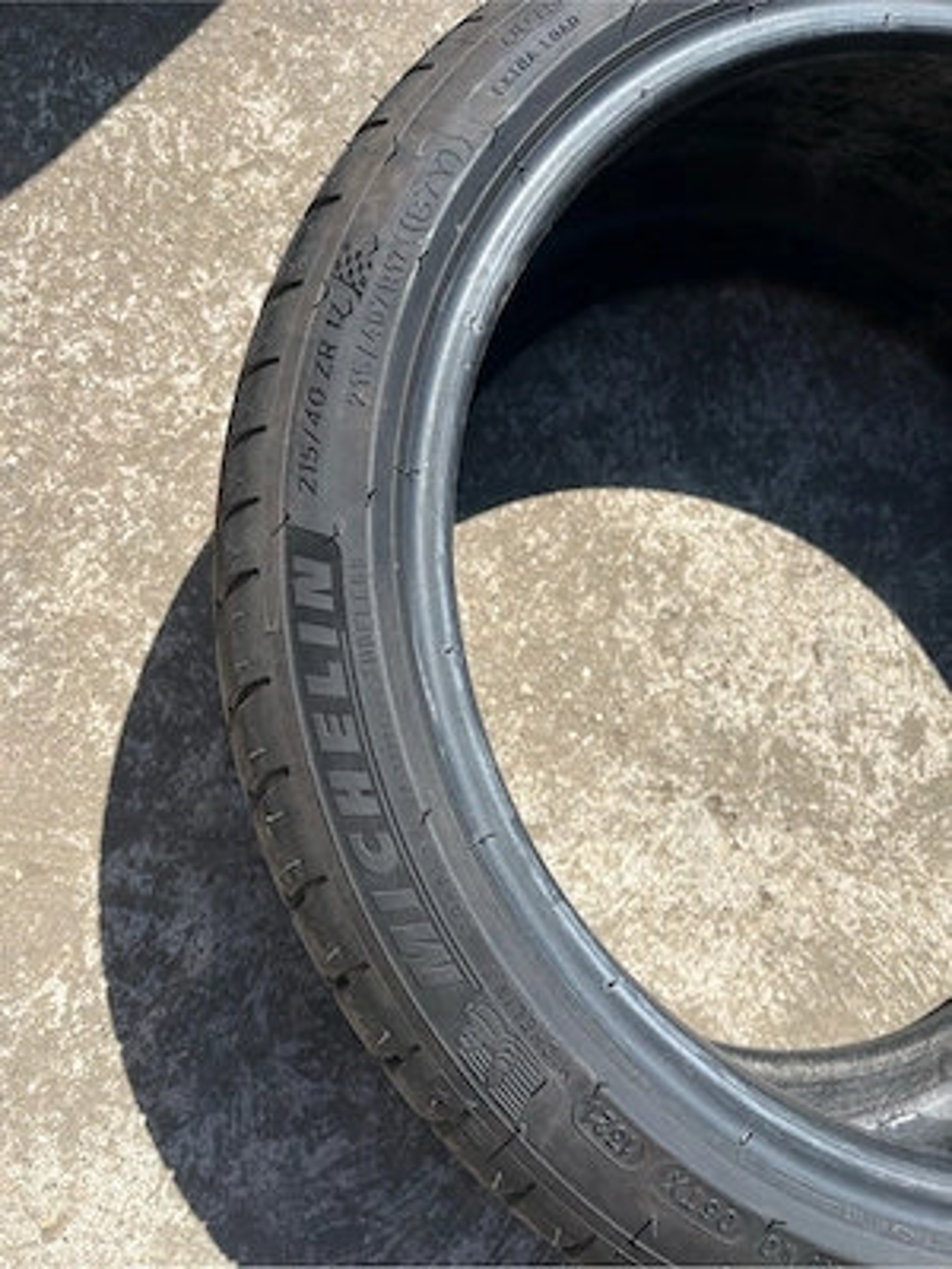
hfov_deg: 53.1
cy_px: 634
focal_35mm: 26
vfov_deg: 67.3
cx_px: 476
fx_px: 953
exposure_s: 1/2513
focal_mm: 5.1
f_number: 1.6
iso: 50
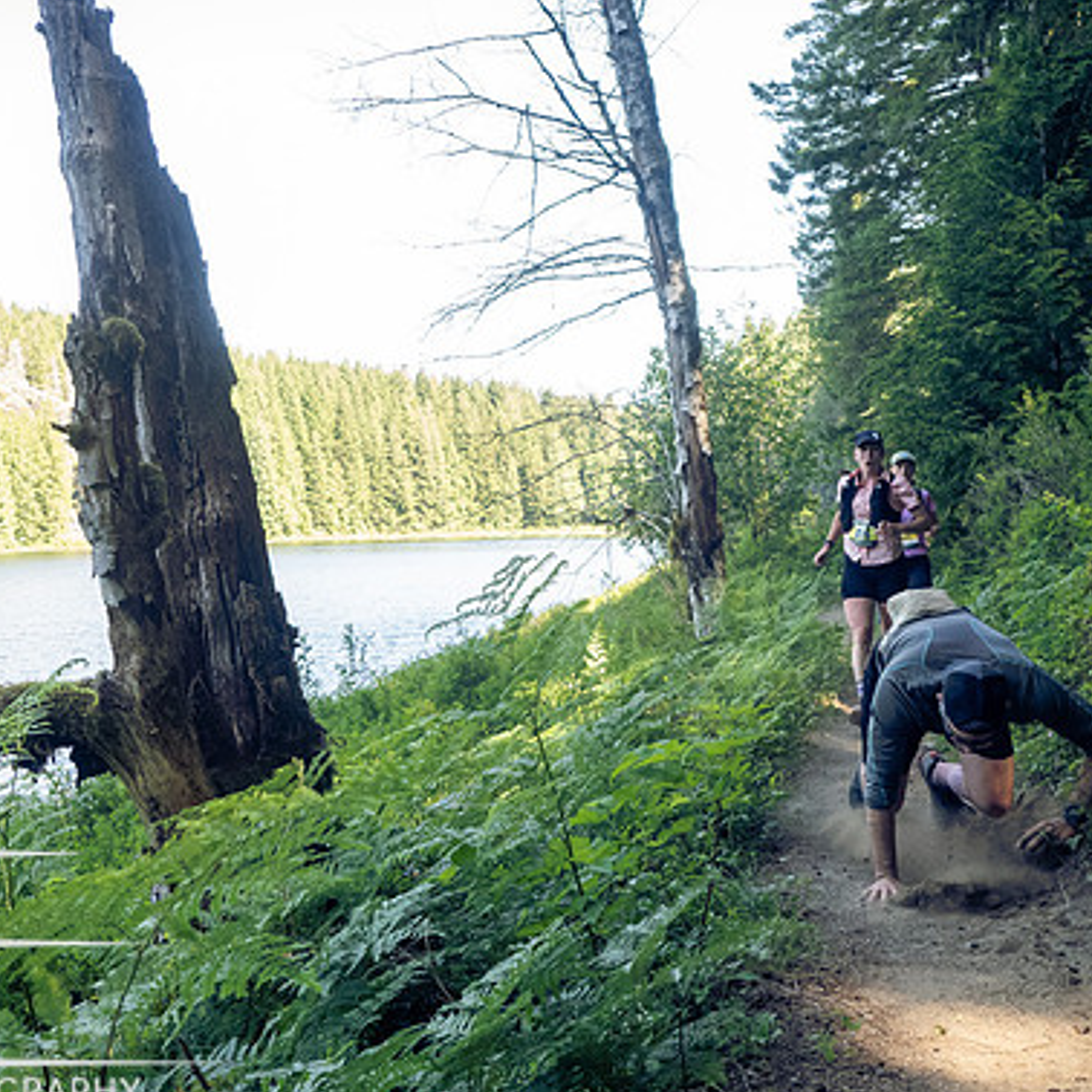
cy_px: 536
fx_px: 1356
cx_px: 659
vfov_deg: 43.9
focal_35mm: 38
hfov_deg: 43.6
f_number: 2.8
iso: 1600
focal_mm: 14
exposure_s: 1/1000
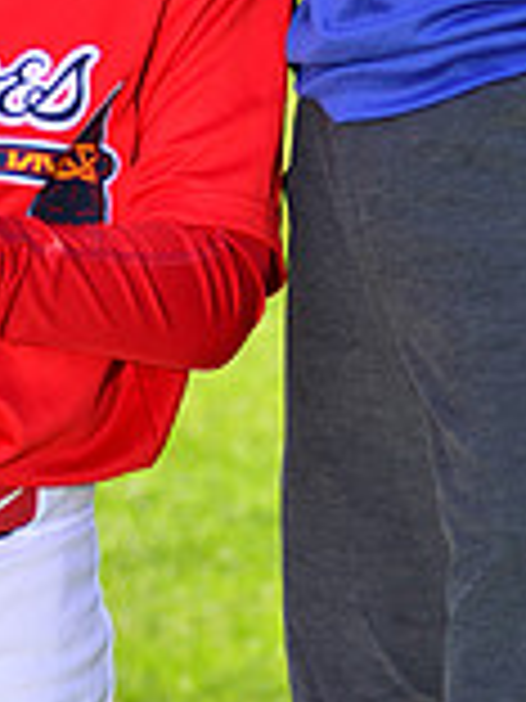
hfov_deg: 3.1
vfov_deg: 4.1
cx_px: 245
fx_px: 9786
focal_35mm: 483
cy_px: -423
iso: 200
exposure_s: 1/250
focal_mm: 135
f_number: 8
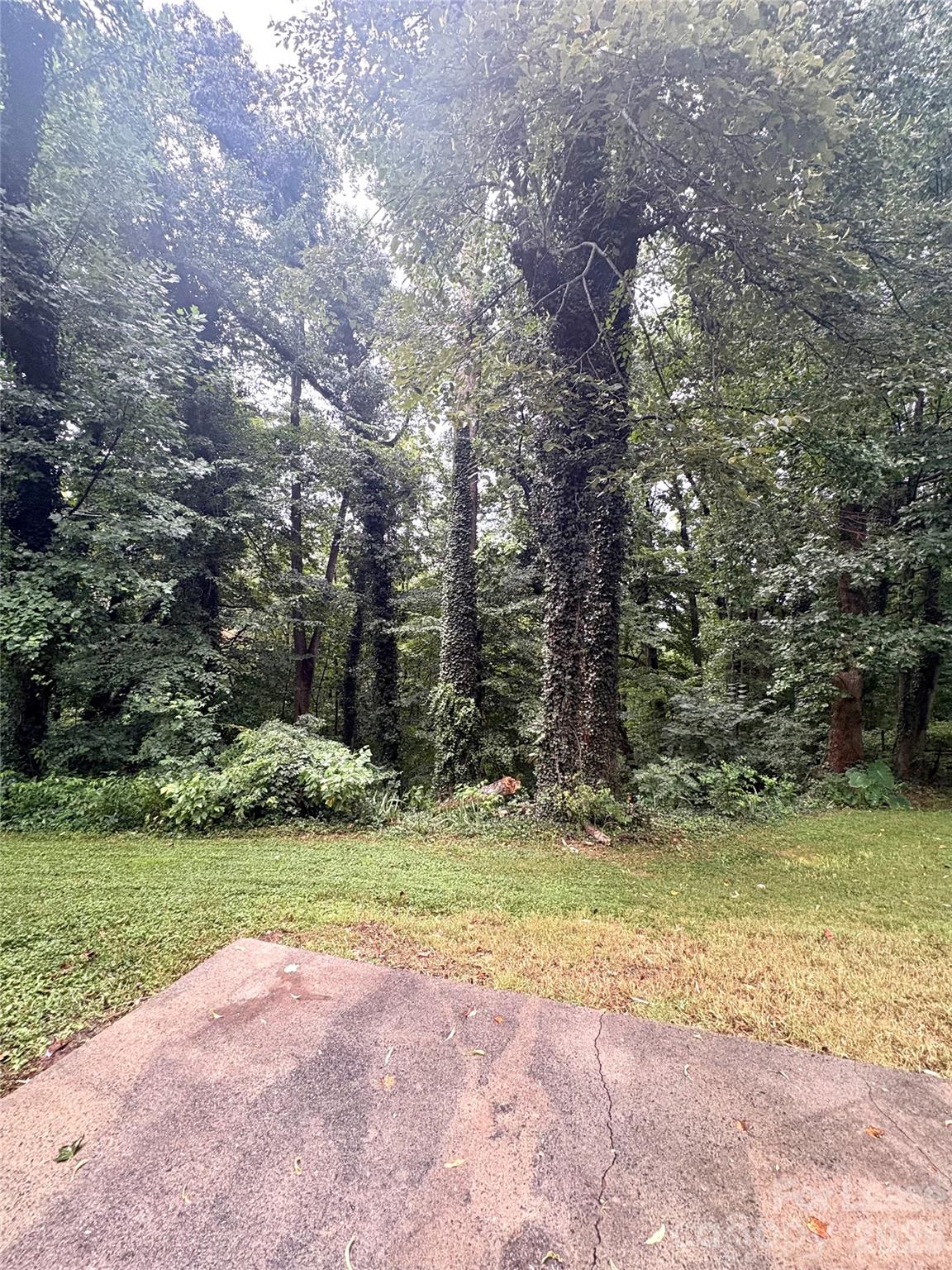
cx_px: 476
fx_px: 513
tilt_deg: +3.0
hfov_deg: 85.7
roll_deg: -2.2
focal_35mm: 14
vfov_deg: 102.1
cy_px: 635
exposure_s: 1/60
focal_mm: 2.22
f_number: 2.2
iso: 320
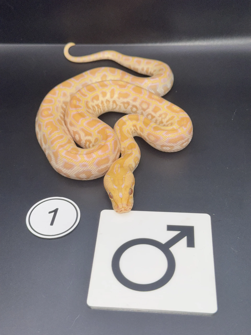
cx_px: 126
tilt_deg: -45.5
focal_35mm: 48
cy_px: 168
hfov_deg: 30.3
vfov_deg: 39.7
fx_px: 464
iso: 50
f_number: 1.78
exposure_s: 1/256
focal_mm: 6.76
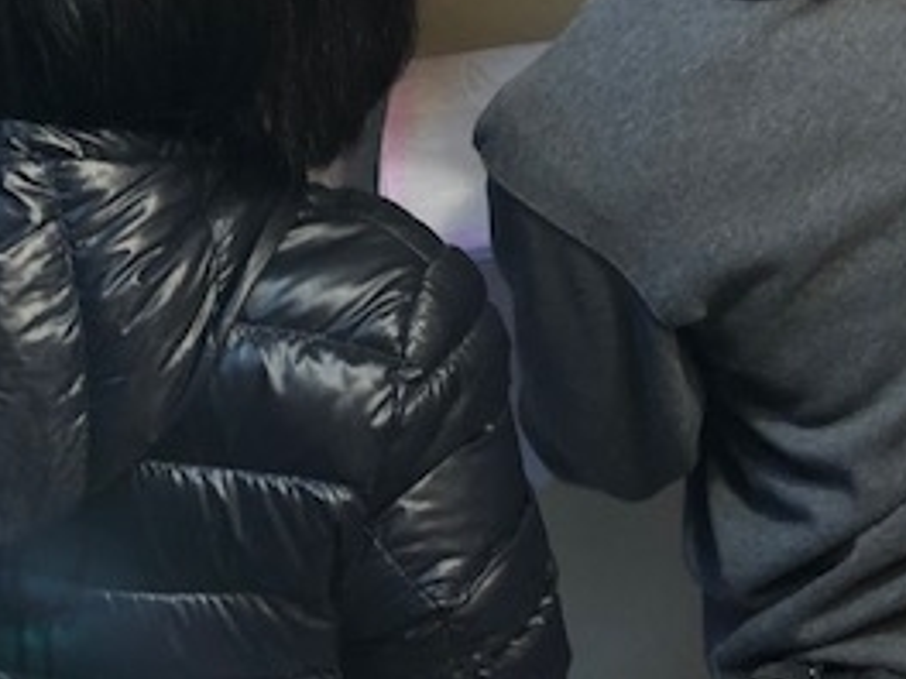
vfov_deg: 18.9
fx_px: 1780
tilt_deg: -5.2
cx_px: 734
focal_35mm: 68
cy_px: -357
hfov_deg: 27.9
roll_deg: -3.6
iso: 40
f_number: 1.8
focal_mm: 4
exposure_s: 1/17
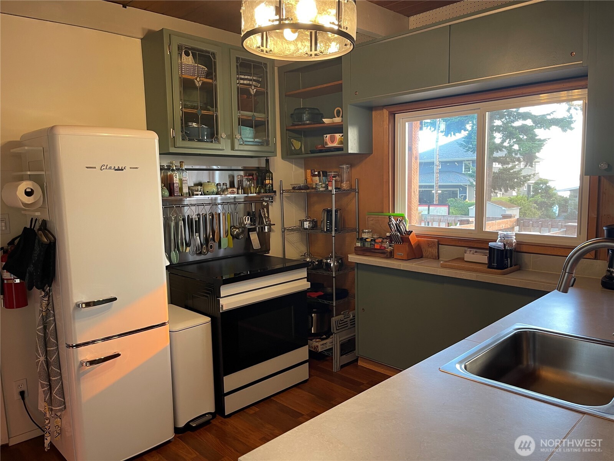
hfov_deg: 69.4
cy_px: 230
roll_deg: +0.5
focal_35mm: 25
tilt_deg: -6.0
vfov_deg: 54.9
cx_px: 307
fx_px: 443
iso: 80
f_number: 1.6
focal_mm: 5.1
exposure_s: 1/60
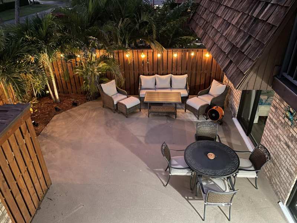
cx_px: 148
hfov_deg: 67.3
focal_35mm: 26
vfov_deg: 53.1
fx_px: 223
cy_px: 112
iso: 500
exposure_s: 1/12
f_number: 1.6
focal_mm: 4.2
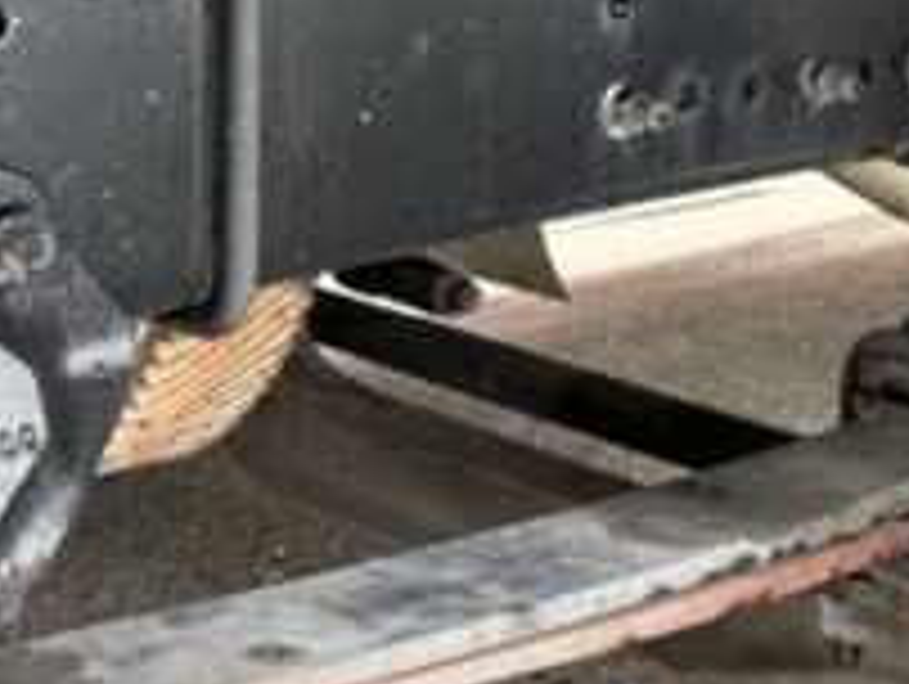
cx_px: 680
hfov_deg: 25.3
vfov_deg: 19.0
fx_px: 1998
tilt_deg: -6.9
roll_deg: -1.8
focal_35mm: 76
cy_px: 54
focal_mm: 6.76
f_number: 1.78
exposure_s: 1/60
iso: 200
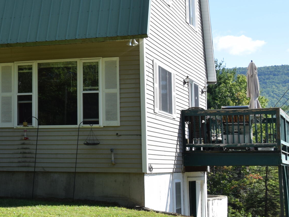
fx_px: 768
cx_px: -40
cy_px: 55
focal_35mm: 92
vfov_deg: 16.0
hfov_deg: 20.2
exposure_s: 1/320
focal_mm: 24
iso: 200
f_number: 9
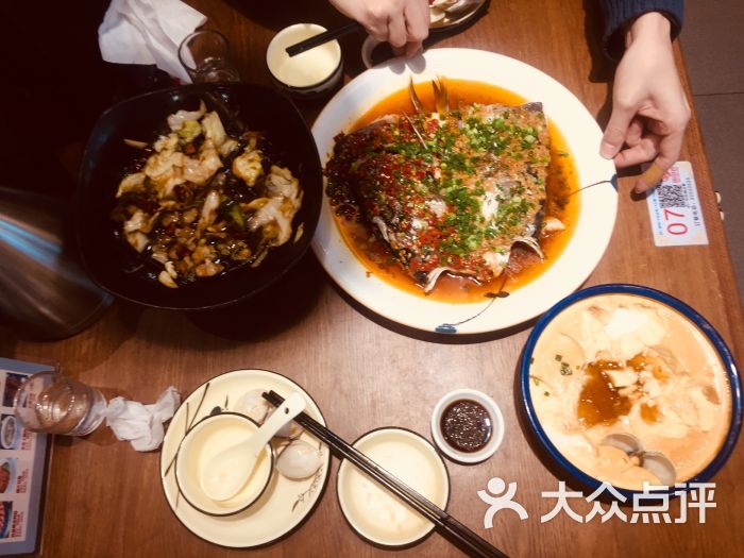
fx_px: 623
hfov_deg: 61.7
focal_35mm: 29
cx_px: 372
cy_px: 279
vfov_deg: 48.2
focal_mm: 4.15
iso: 40
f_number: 2.2
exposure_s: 1/50
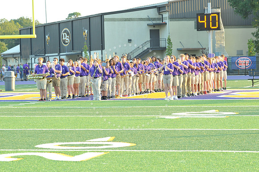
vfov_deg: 11.4
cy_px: 86
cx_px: 130
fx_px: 863
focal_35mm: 120
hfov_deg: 17.1
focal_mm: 120
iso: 1000
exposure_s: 1/125
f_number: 10
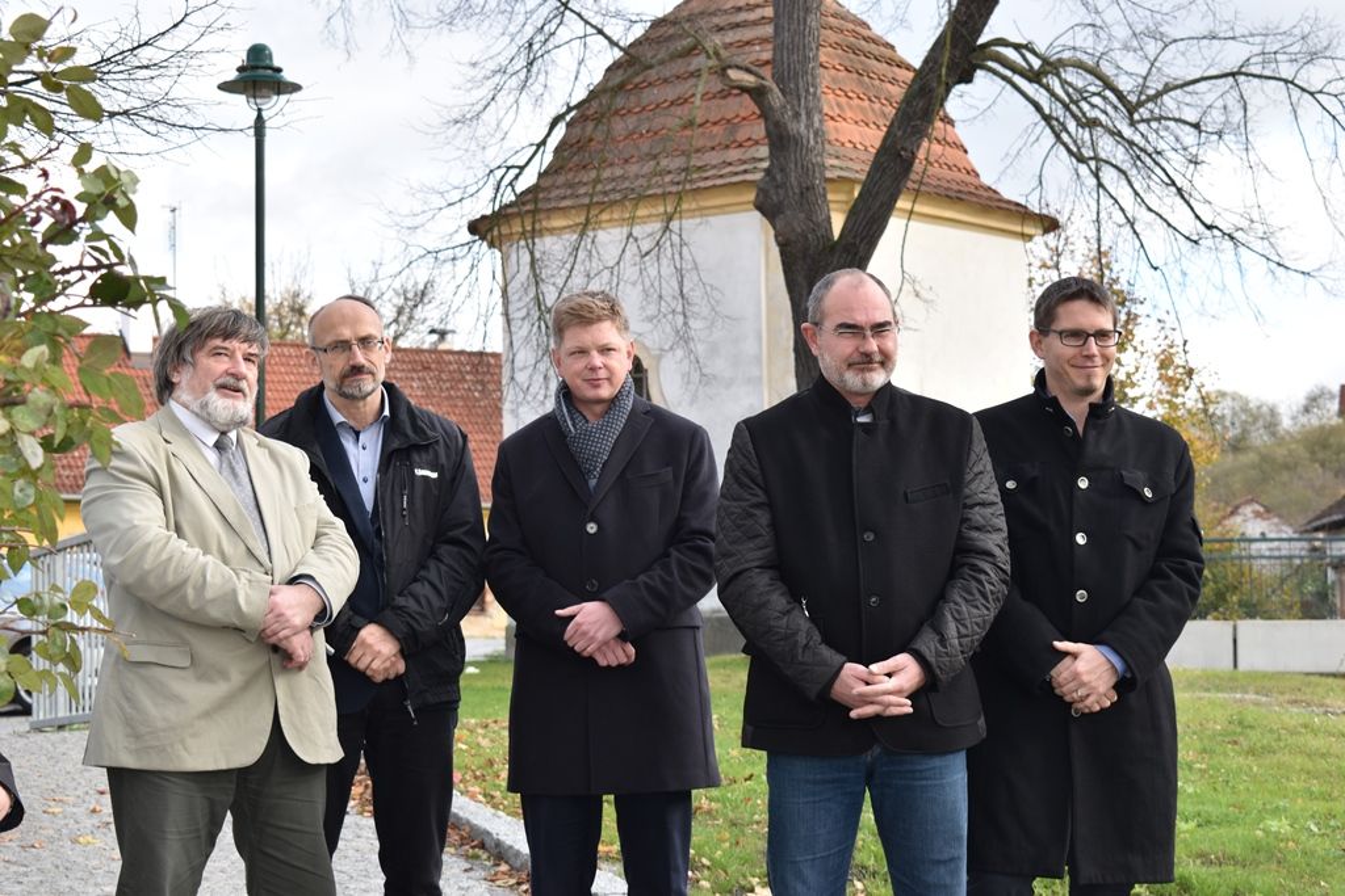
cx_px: 672
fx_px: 3083
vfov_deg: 16.6
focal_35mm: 82
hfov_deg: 24.6
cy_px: 448
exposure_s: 1/100
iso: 140
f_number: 7.1
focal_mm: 55
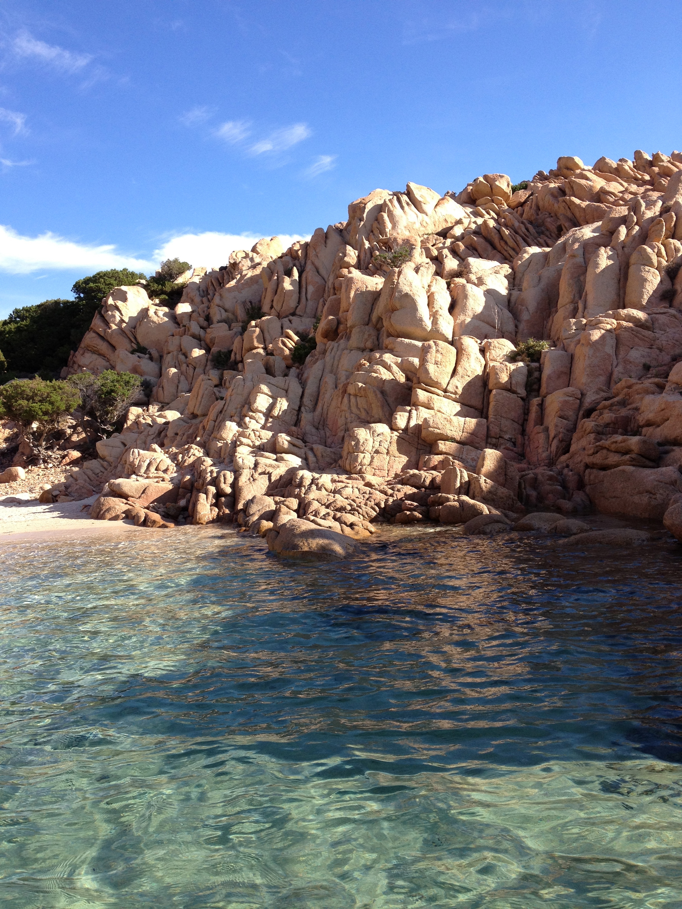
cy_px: 454
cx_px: 341
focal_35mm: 35
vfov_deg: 52.6
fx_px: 919
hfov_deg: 40.7
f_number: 2.4
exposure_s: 1/789
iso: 64
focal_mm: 4.28
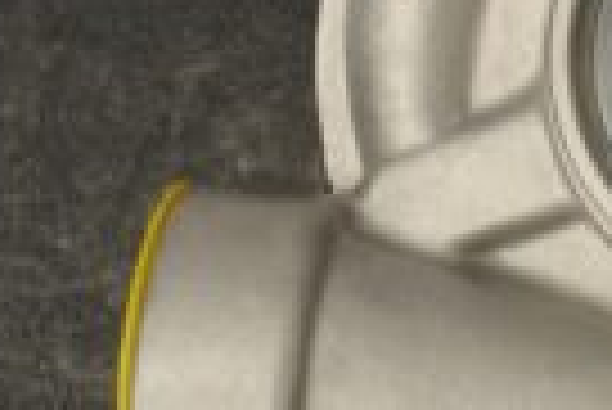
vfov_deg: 9.7
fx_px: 2400
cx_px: 760
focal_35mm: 141
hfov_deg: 14.0
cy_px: 110
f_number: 4.8
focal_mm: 32
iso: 400
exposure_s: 1/30
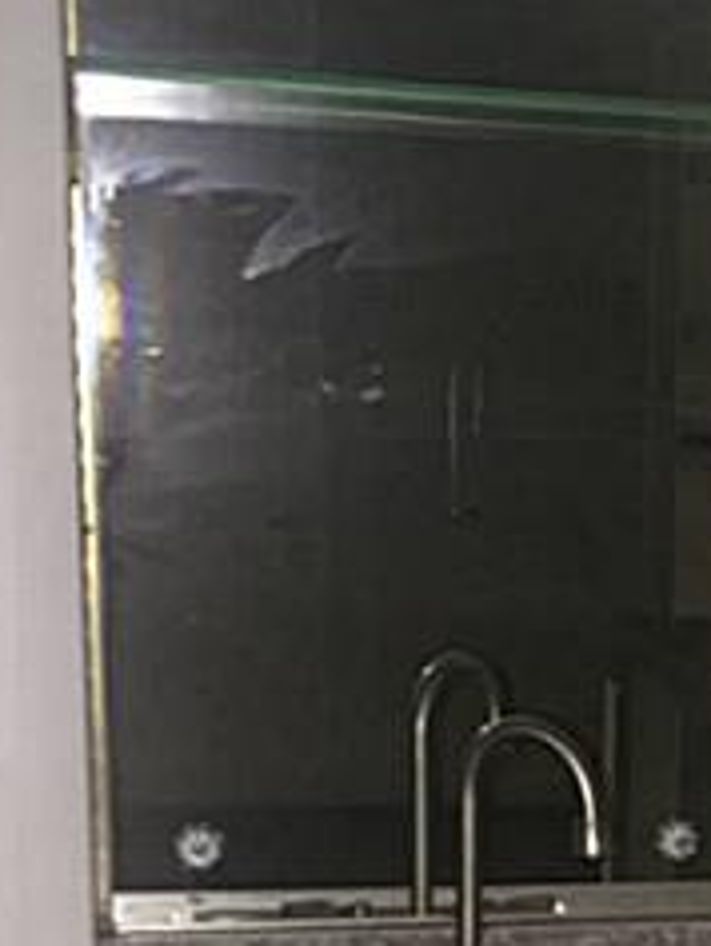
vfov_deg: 20.1
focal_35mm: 94
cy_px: 982
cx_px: 899
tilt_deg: -13.5
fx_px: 2572
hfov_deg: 15.1
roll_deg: -3.2
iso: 200
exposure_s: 1/16
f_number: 2.2
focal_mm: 4.15
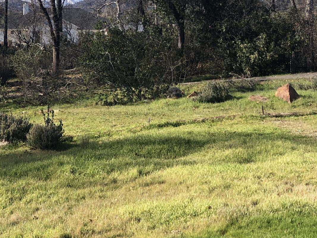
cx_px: 22
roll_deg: -0.6
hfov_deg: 23.9
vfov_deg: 18.5
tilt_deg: +0.8
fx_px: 723
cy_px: 44
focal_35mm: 79
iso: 20
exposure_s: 1/906
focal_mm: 4
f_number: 1.8
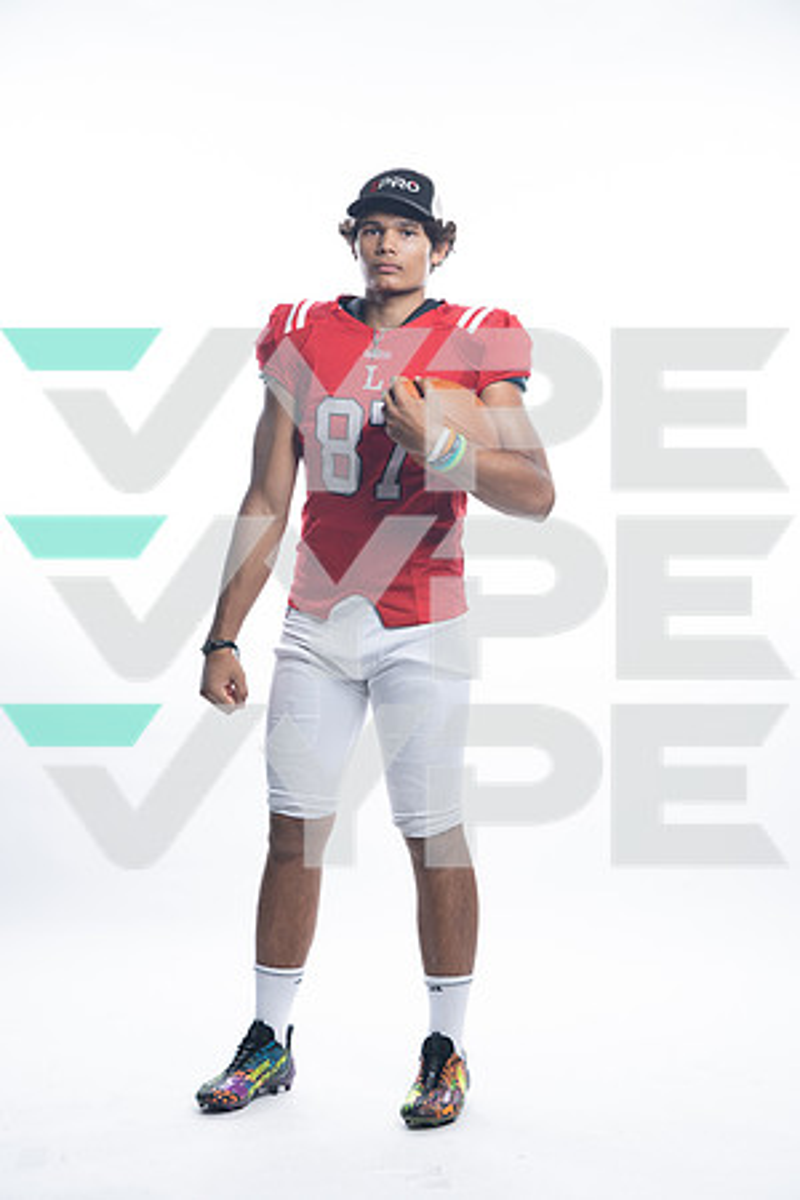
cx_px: 400
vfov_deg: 26.7
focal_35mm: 76
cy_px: 600
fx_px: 2533
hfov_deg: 17.9
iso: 200
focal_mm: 76
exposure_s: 1/250
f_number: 5.6
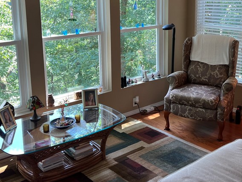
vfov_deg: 30.5
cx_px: 130
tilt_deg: -10.5
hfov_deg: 40.4
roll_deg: +0.6
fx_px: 329
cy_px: 51
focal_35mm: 47
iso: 50
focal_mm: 5.7
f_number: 1.5
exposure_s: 1/120
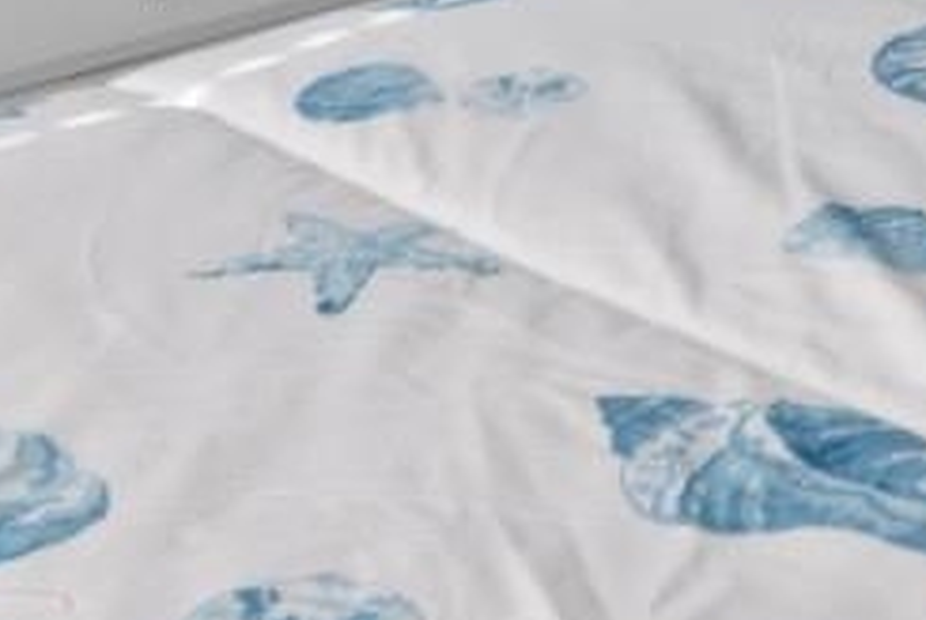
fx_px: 2550
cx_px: 1141
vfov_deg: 11.5
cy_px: -851
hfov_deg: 19.3
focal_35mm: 99
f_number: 4.5
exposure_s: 1/30
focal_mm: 10
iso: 100
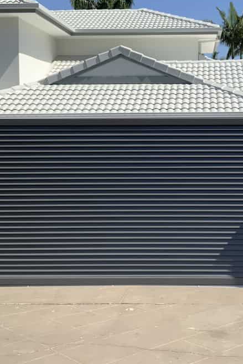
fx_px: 557
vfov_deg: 35.9
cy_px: 127
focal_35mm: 55
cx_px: 173
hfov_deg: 24.4
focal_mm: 3
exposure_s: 1/1412
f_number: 1.8
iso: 16
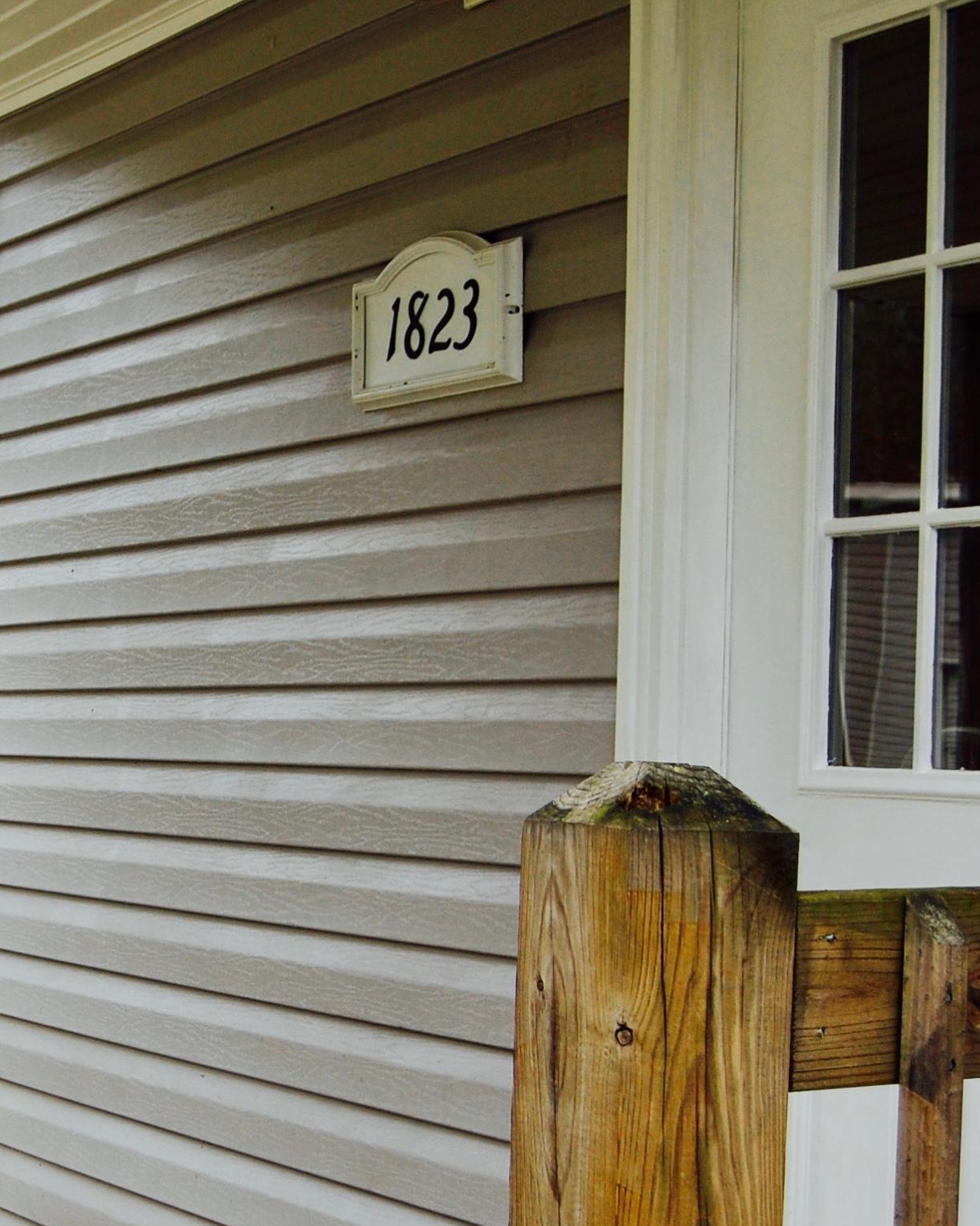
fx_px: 2611
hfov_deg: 20.4
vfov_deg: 26.3
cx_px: -75
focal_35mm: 72
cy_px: 762
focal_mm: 26
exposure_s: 1/125
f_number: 5.6
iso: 360
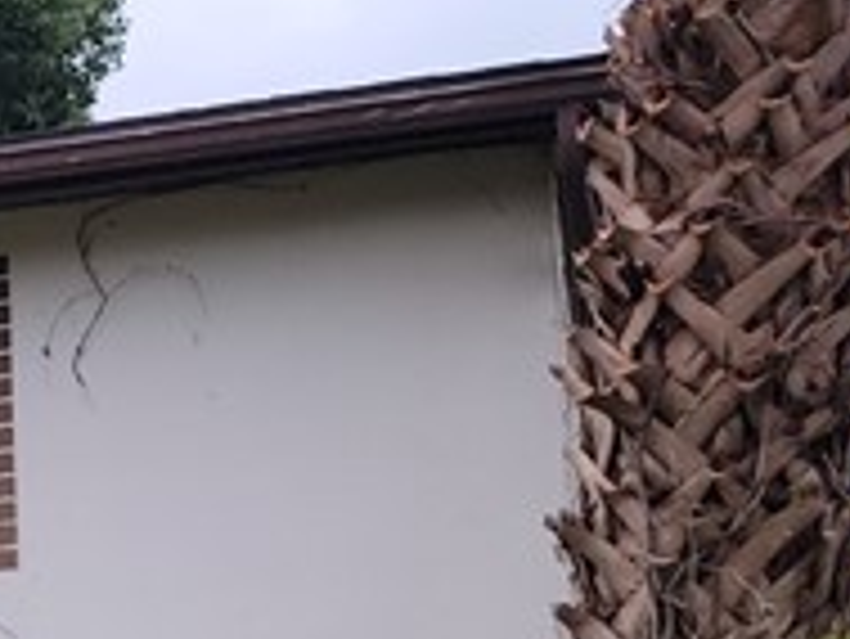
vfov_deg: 11.0
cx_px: -1313
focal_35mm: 130
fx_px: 3194
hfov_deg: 11.8
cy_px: 927
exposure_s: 1/612
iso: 16
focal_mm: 6.7
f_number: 1.8
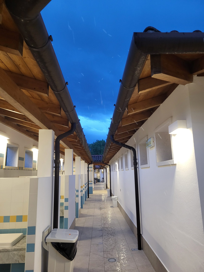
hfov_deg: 53.1
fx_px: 204
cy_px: 136
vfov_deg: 67.3
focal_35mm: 26
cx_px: 102
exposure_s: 1/100
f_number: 1.8
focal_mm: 5.4
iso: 320
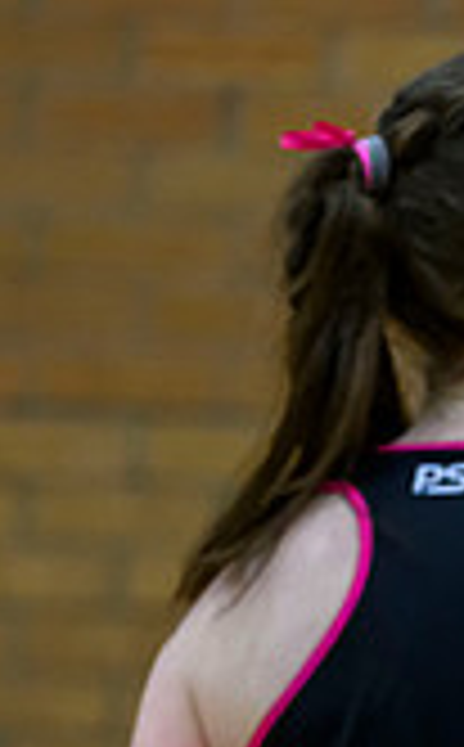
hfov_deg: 1.4
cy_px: 780
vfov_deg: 2.2
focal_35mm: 940
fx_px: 19119
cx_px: 965
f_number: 3.2
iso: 4000
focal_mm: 200
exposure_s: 1/800
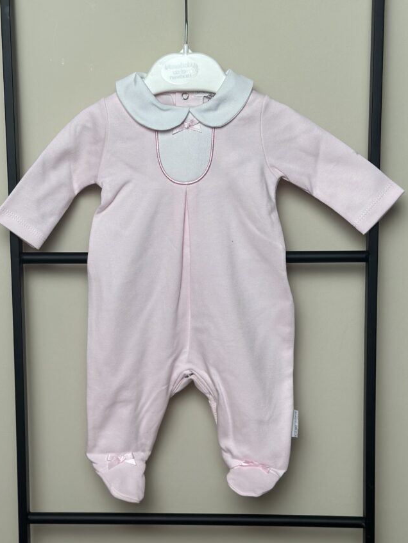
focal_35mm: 58
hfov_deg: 25.2
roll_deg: +0.2
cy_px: 277
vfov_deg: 33.2
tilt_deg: -10.2
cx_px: 166
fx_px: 911
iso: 80
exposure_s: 1/171
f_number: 1.78
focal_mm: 6.86
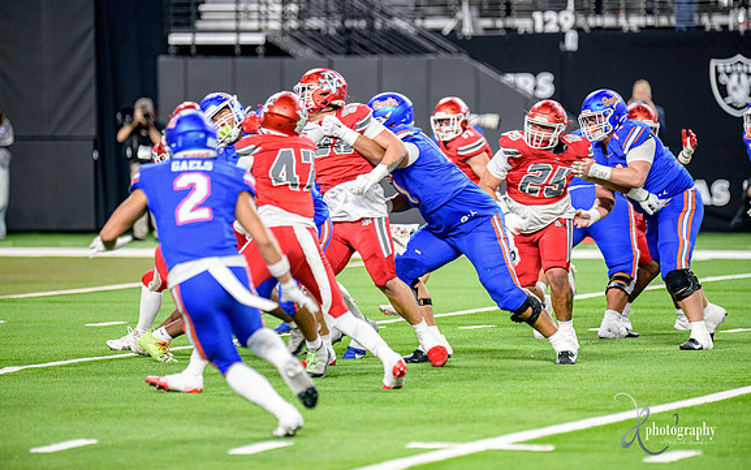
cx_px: 376
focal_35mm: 256
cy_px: 236
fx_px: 5241
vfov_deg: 5.1
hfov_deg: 8.2
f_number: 2.8
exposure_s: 1/400
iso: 1250
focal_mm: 250
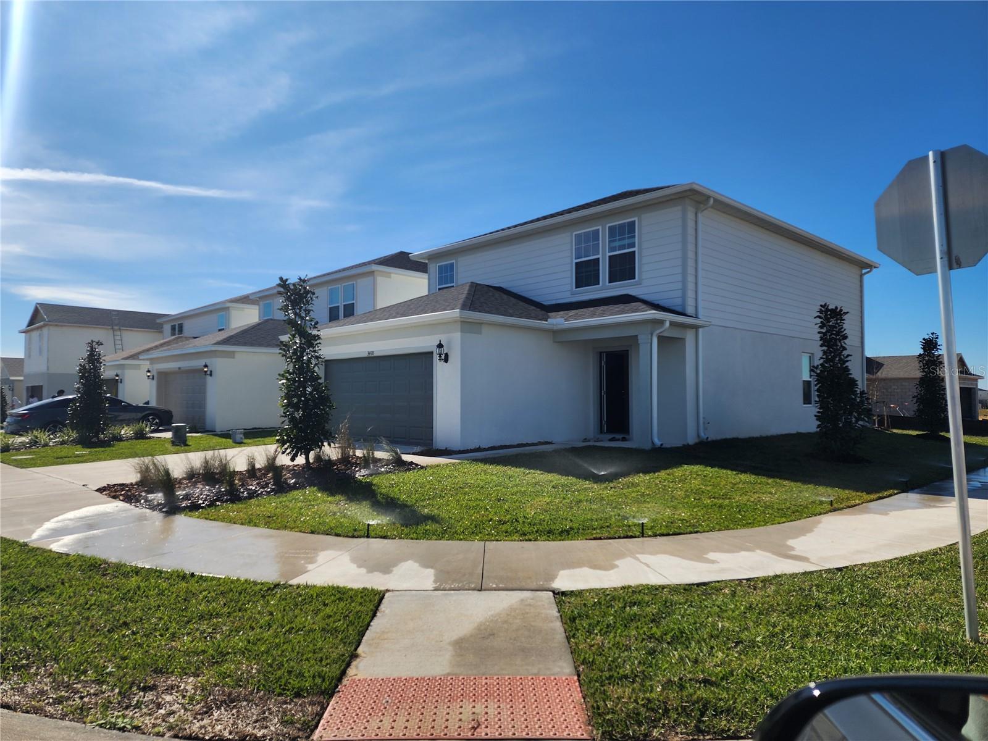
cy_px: 370
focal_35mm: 23
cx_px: 494
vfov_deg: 58.9
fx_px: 656
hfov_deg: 73.9
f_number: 1.8
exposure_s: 1/1571
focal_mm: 6.4
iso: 12
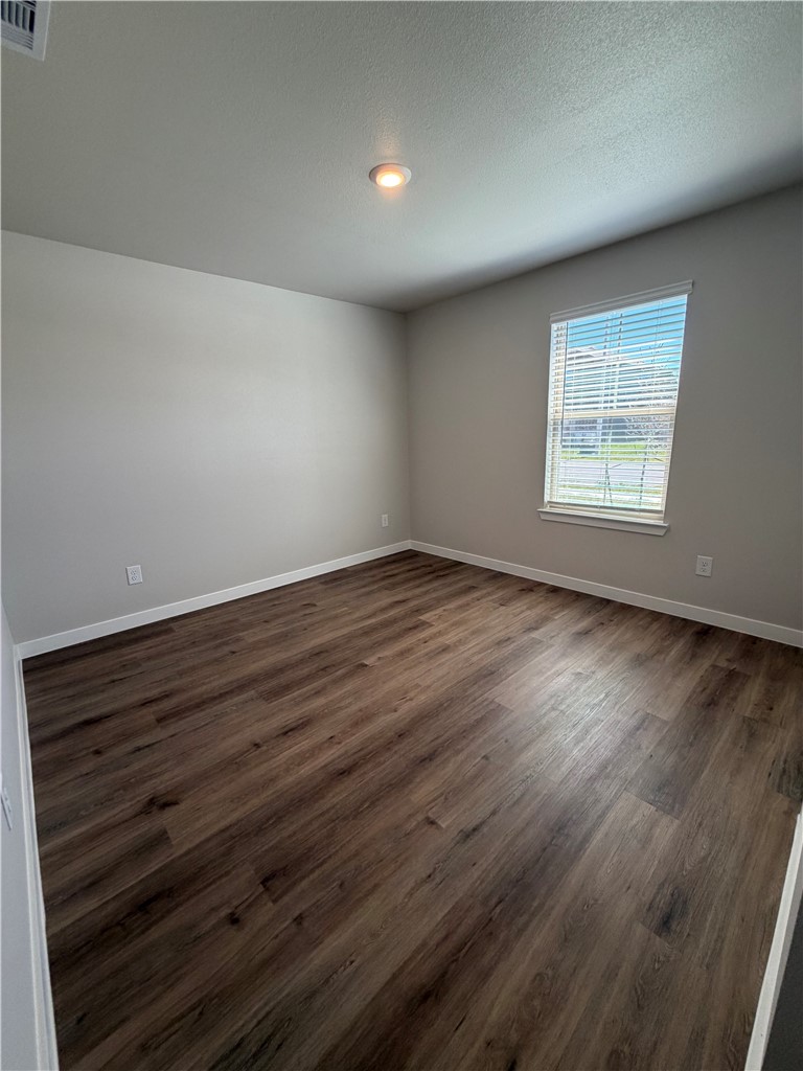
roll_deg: +2.2
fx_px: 433
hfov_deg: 85.7
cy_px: 536
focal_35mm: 14
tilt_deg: -13.8
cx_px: 402
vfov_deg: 102.1
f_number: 2.2
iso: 160
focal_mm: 2.22
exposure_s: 1/120
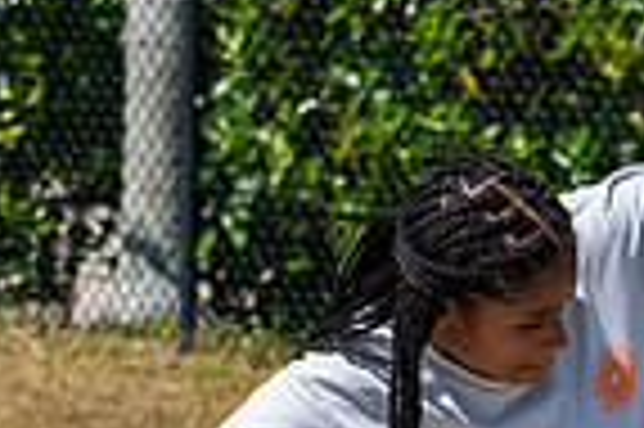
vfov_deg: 2.2
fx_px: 11114
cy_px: 732
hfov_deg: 3.3
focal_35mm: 622
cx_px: 946
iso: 200
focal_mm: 102
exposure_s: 1/1000
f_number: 8
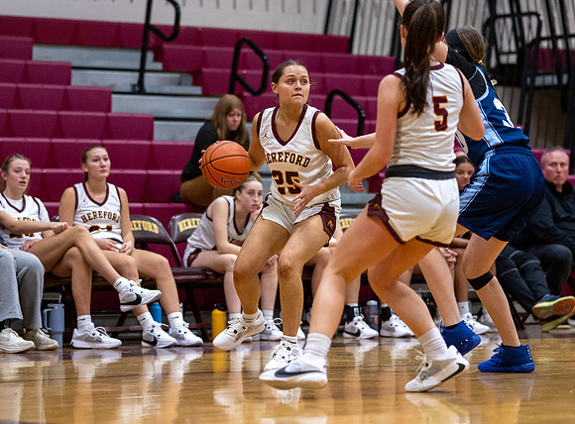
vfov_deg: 9.6
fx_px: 2528
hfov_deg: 13.0
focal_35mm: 153
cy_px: 196
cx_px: 243
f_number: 1.8
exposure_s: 1/1250
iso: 2200
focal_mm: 85
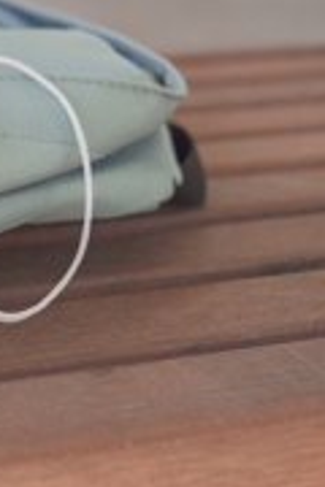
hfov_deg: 14.0
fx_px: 1232
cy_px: 145
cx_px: -184
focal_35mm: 91
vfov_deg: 22.2
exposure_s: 1/250
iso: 250
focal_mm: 24
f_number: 3.2
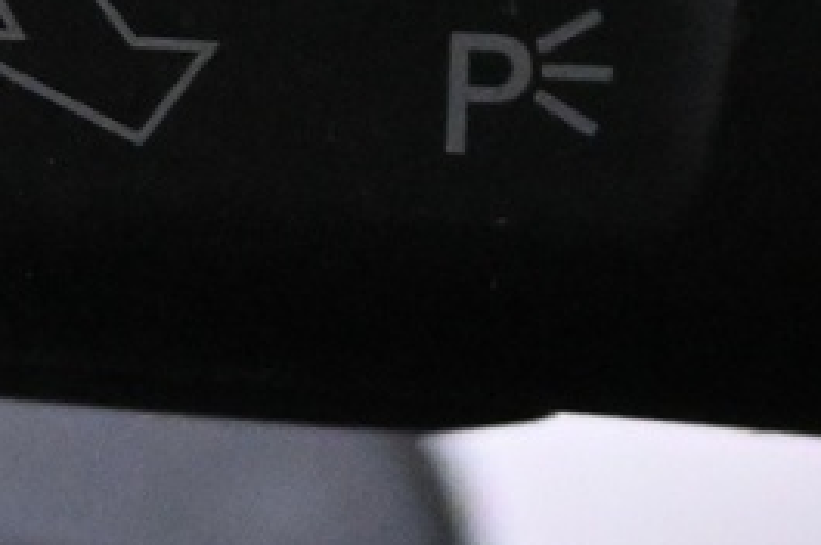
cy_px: -288
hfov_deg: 8.1
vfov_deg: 5.4
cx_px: 25
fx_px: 5752
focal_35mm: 253
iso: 8000
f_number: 4.5
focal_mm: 27.5
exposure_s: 1/40
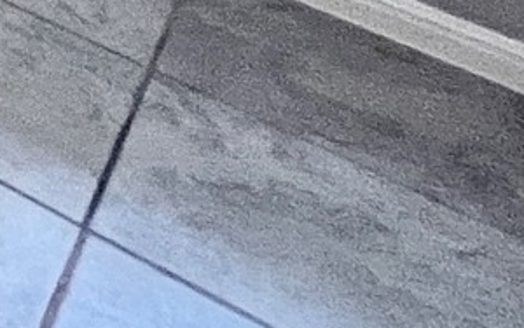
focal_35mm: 94
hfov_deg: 10.6
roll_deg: -1.1
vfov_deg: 9.1
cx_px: -1167
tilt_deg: -8.7
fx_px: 1343
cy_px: -818
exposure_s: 1/60
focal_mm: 1.57
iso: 200
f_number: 1.8
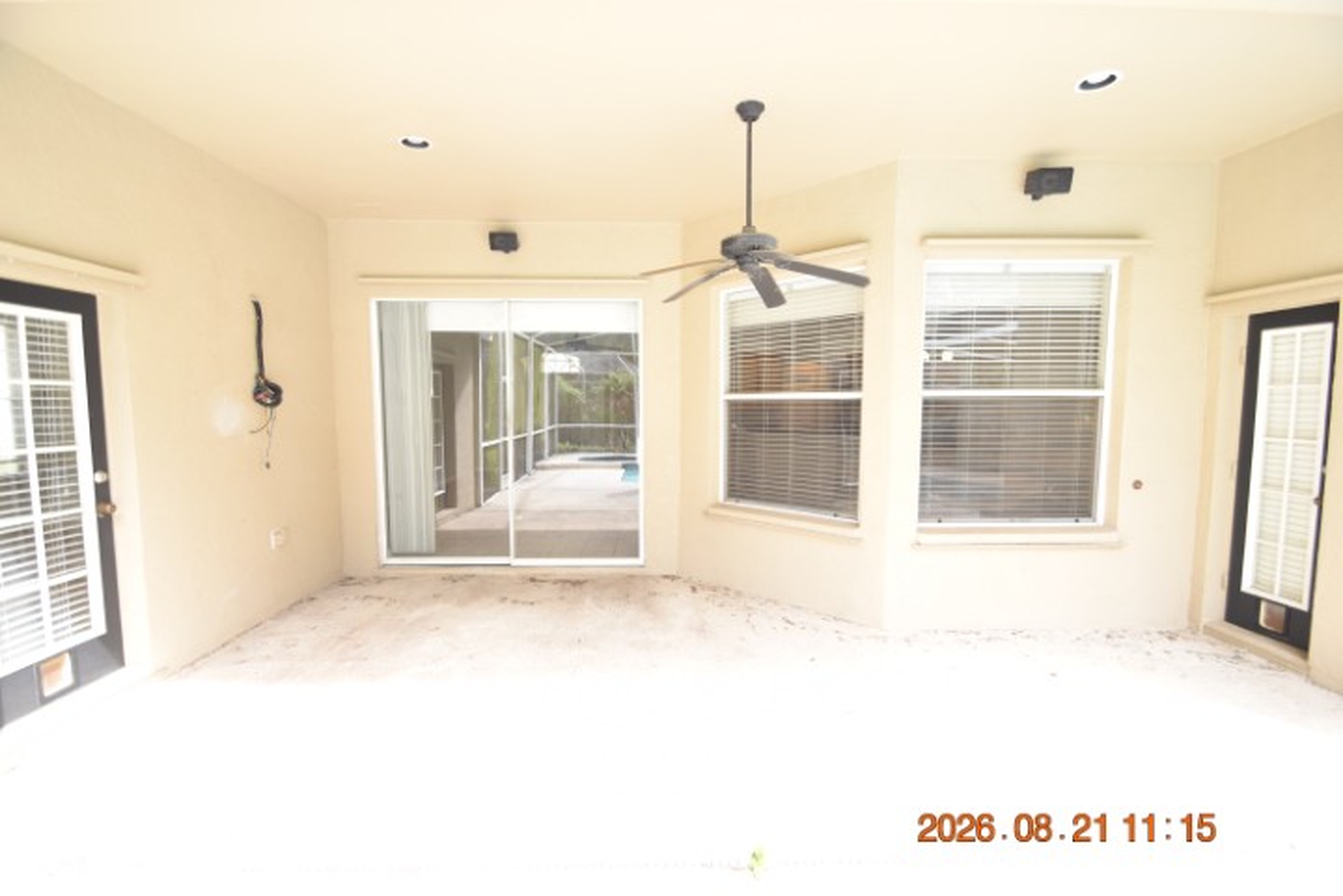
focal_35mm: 15
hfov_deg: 100.4
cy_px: 448
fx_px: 560
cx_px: 672
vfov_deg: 77.3
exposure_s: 1/90
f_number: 4.8
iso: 400
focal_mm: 10
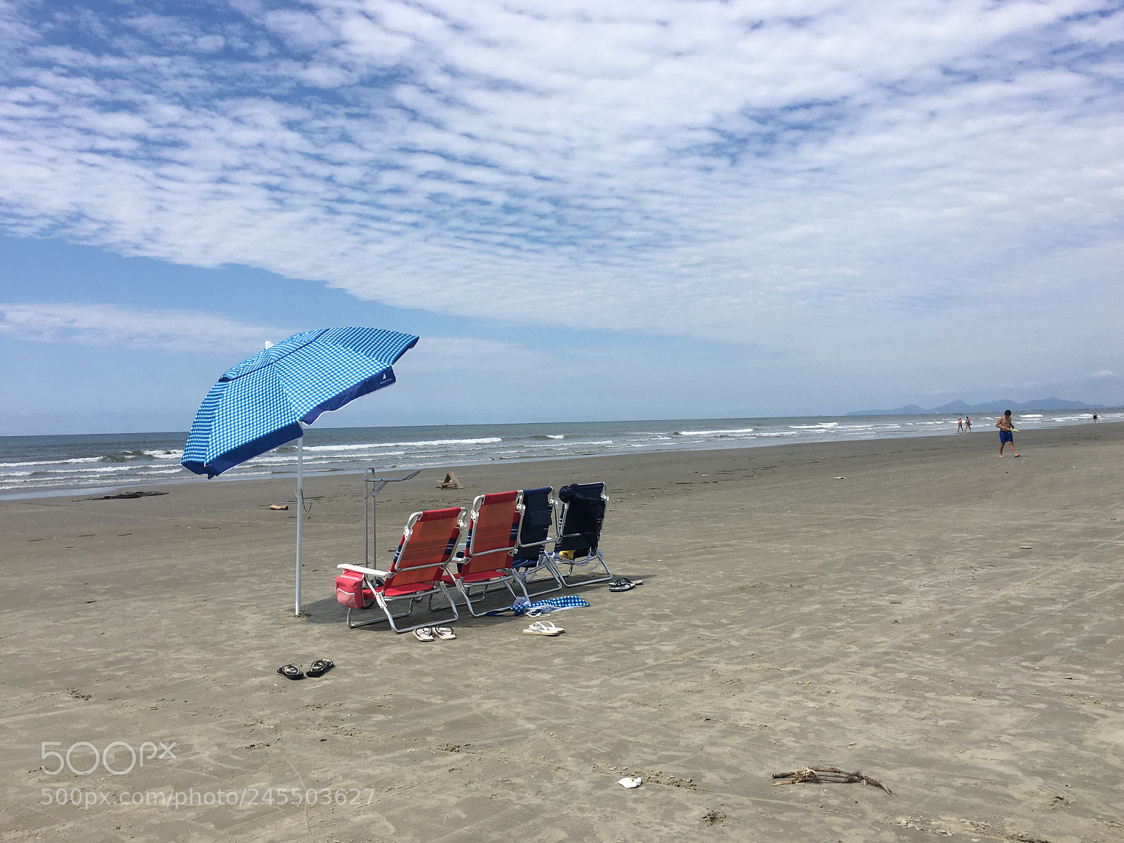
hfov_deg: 60.0
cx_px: 577
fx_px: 974
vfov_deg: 46.8
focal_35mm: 30
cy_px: 418
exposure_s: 1/3344
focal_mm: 4.15
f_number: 2.2
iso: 25
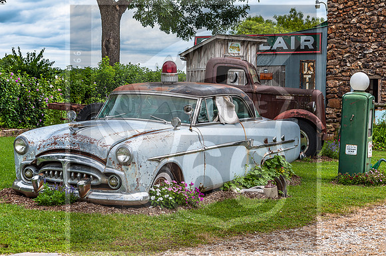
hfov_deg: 24.6
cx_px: 193
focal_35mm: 82
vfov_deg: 16.5
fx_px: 883
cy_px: 128
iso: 100
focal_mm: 55
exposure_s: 1/125
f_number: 11
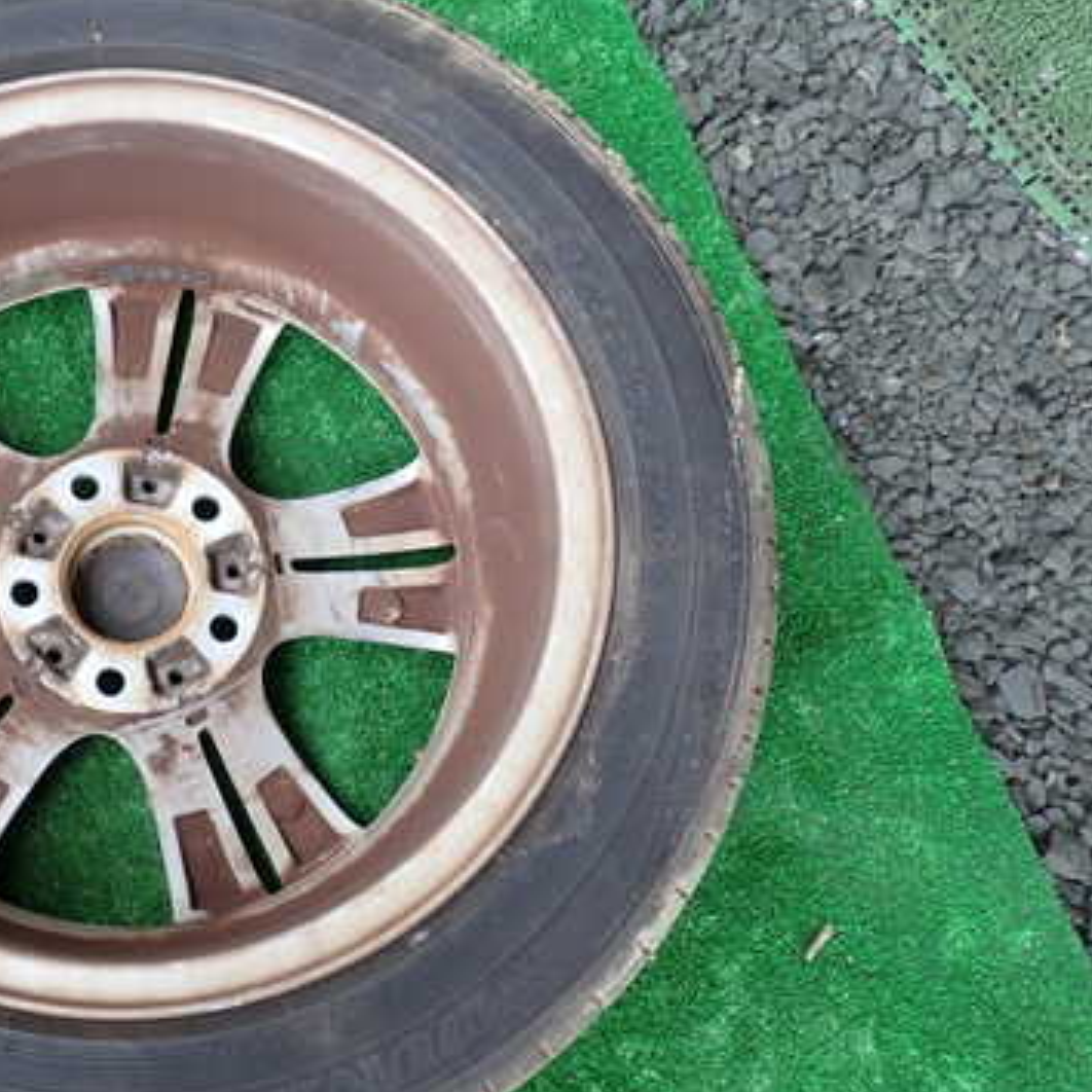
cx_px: 170
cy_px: 565
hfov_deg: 35.9
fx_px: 1606
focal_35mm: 45
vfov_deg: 37.5
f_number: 2.3
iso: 125
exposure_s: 1/125
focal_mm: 5.4
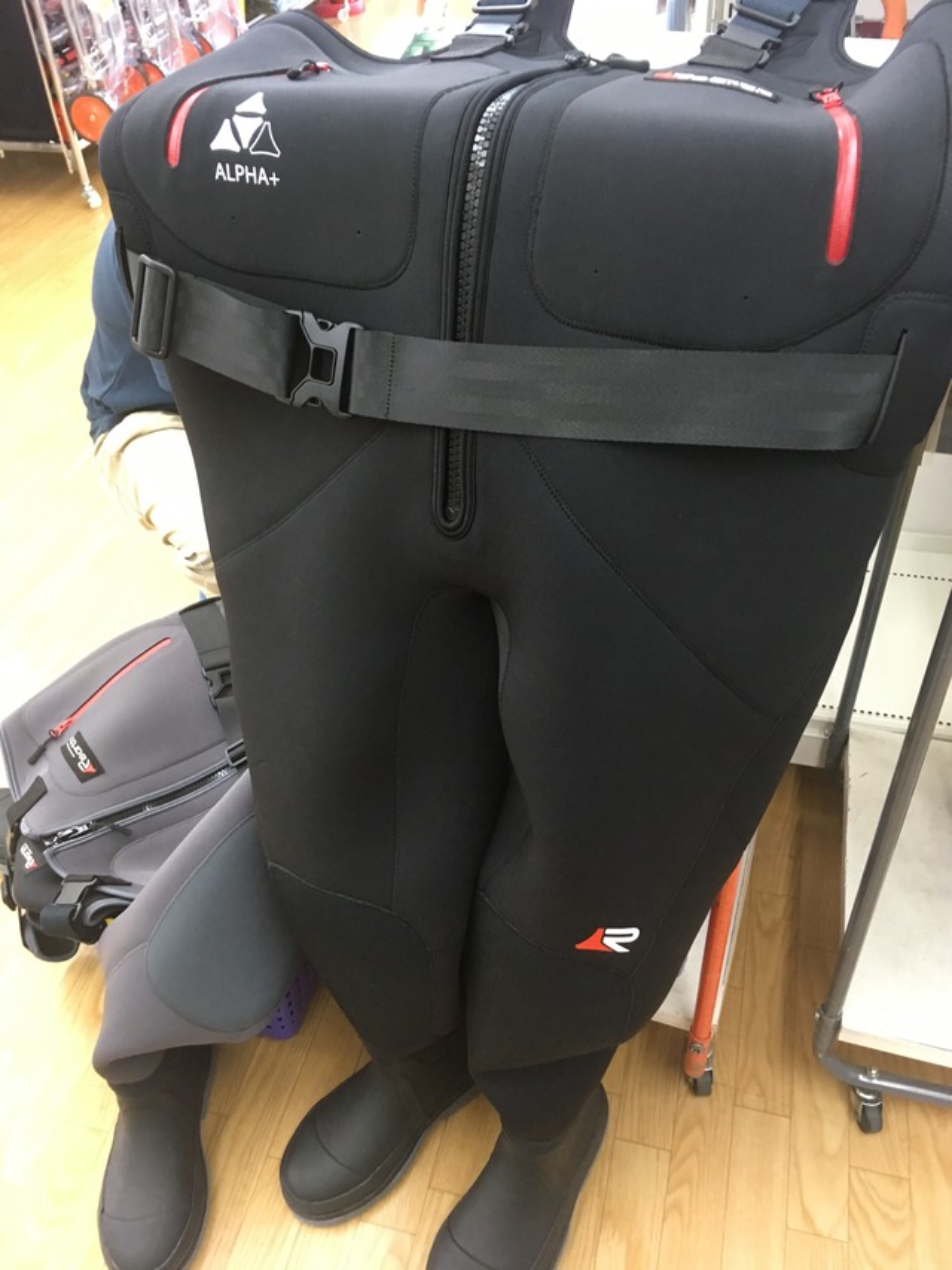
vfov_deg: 61.7
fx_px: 1063
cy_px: 635
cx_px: 476
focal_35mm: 29
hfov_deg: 48.2
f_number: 2.2
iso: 125
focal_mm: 4.15
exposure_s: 1/30
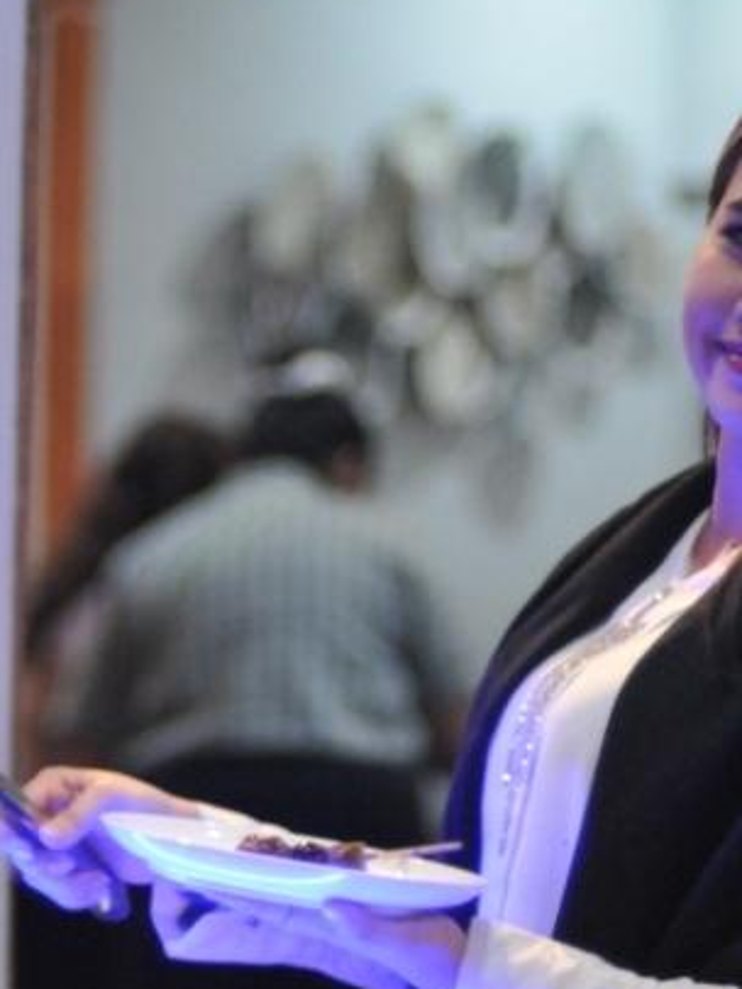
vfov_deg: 11.8
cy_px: 623
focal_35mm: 168
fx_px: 4799
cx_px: 39
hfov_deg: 8.8
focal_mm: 50
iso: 2000
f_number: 1.4
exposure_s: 1/400
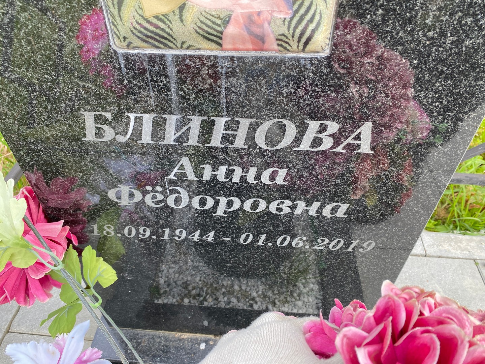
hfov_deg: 67.3
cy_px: 182
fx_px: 364
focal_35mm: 26
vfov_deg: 53.1
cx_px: 242
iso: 32
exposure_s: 1/315
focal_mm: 4.25
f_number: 1.8
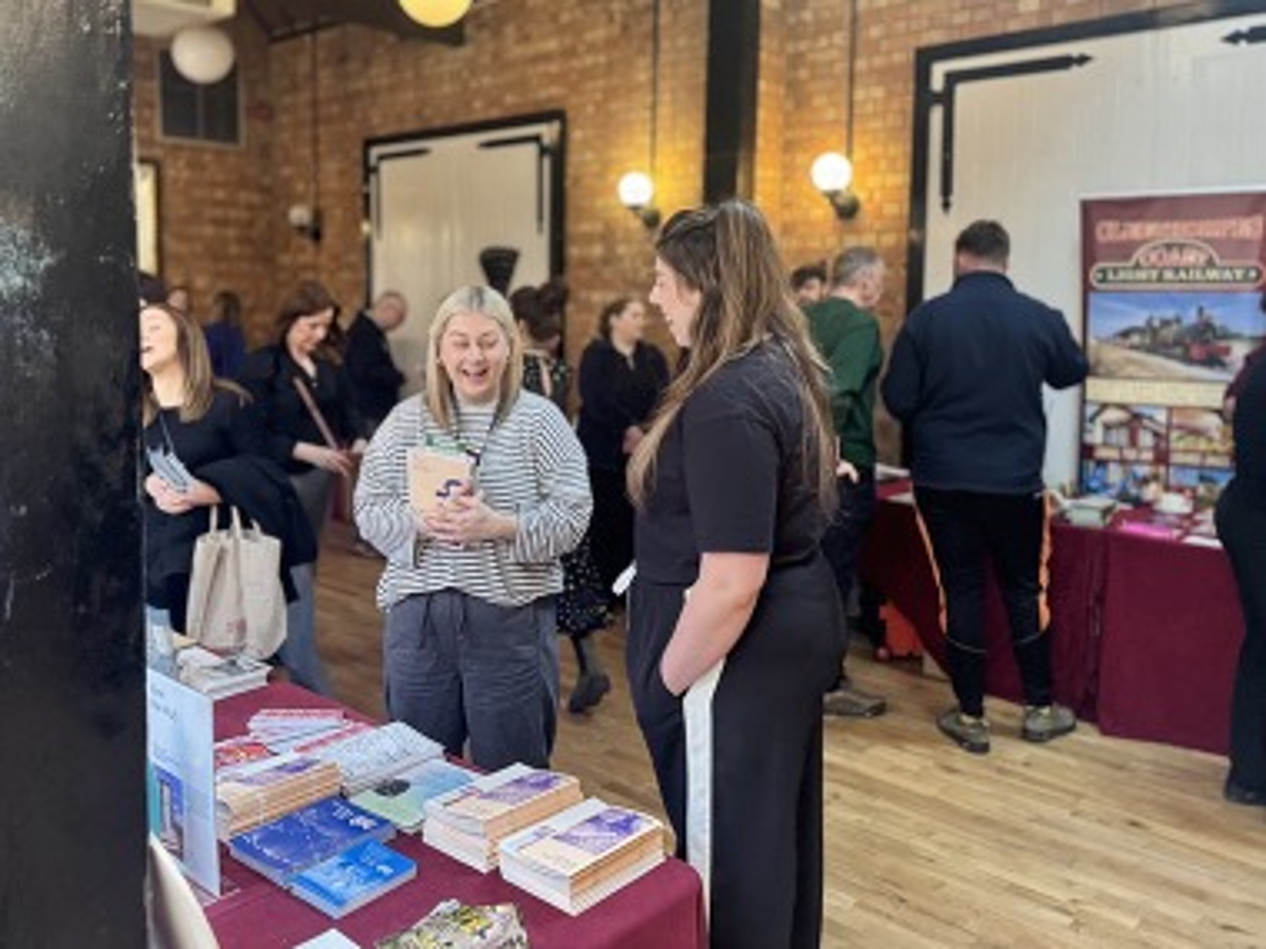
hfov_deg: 71.6
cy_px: 474
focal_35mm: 24
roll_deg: +0.0
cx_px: 633
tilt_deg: -4.0
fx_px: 878
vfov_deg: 56.8
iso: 640
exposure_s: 1/50
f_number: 1.78
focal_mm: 6.76
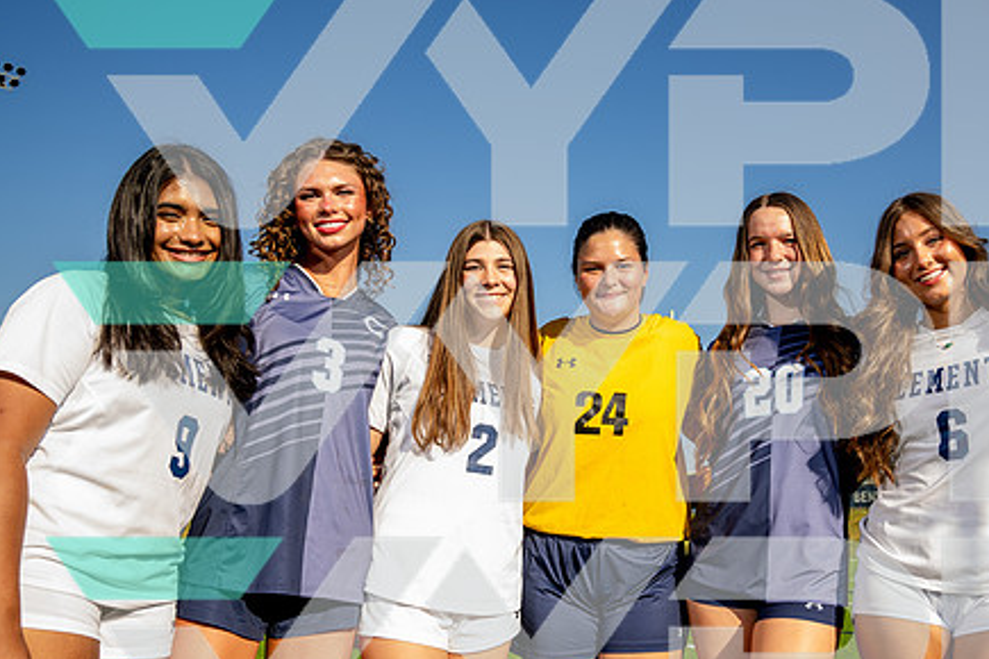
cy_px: 383
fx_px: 879
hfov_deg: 57.8
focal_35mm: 32
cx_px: 632
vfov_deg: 41.0
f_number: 7.1
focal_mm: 24
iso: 50
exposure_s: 1/125
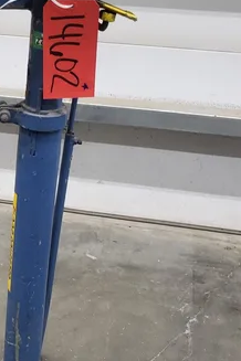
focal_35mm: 62
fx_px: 623
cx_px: -30
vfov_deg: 32.3
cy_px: 210
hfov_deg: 20.8
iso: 250
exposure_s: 1/20
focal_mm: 4.3
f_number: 2.4
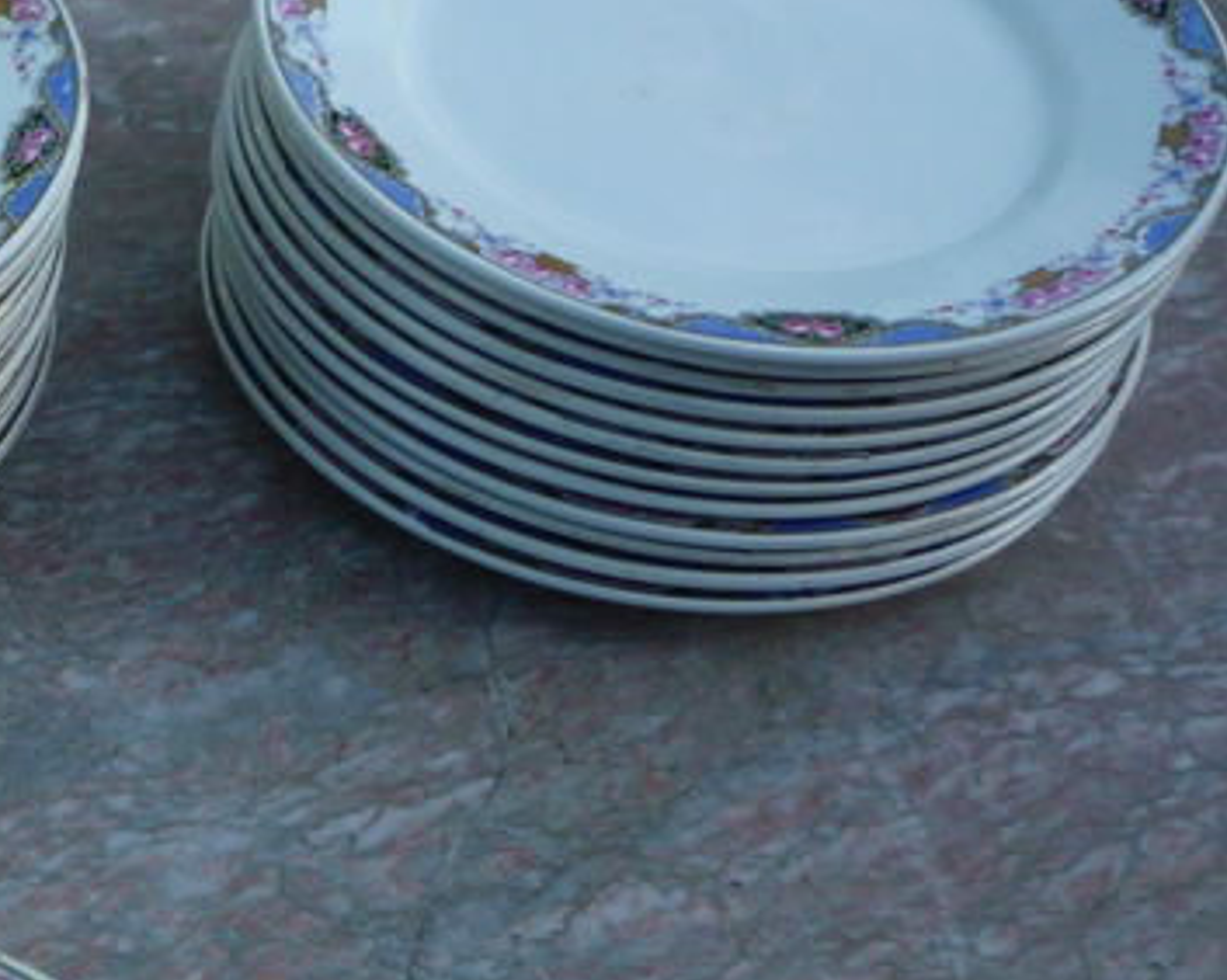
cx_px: -396
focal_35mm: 83
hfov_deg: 20.8
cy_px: 879
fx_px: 3012
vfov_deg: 18.2
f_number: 4
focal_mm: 5.2
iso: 100
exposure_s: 1/125
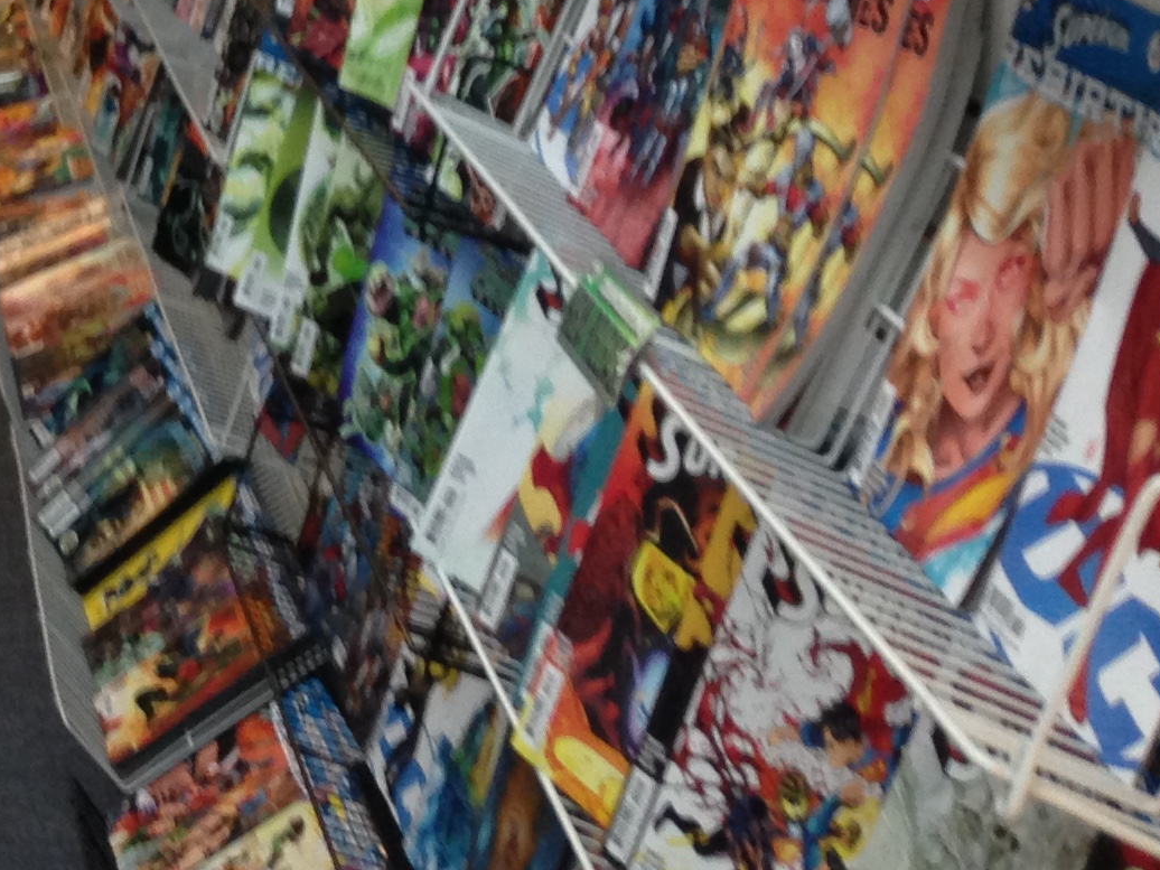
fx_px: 3485
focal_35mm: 104
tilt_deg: -0.2
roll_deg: +0.3
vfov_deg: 13.4
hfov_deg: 17.3
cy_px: -438
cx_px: -489
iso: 100
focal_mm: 4.12
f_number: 2.4
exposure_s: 1/20
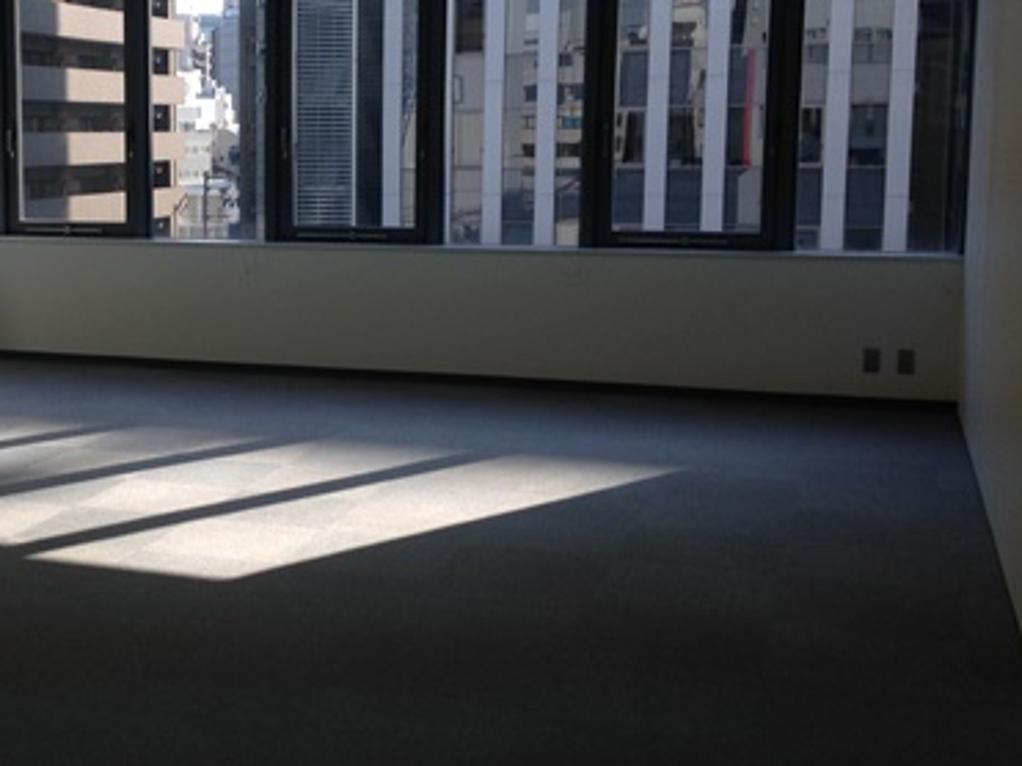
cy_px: 311
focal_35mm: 57
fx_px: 1682
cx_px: 193
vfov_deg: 25.6
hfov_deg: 32.8
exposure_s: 1/536
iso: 50
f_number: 2.4
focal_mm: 4.12
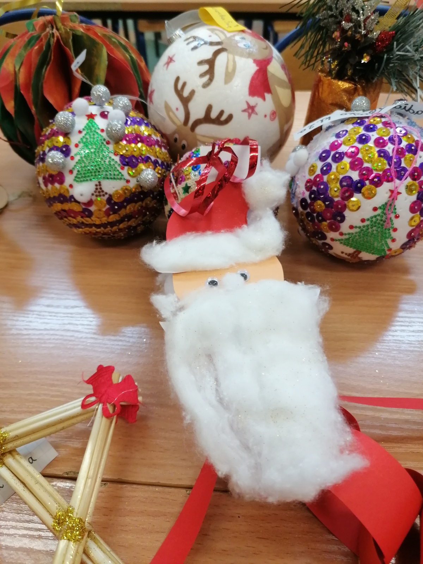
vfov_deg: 65.3
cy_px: 282
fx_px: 440
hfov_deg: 51.4
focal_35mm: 27
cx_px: 212
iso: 320
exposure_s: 1/100
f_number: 1.8
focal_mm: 4.75
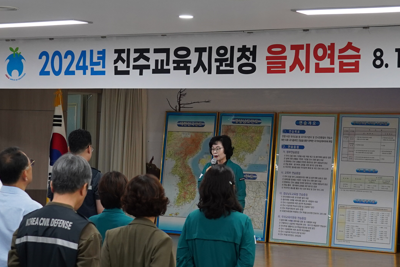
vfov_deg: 15.8
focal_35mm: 86
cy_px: 82
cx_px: 173
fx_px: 955
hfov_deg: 23.6
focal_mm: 30
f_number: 4
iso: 1250
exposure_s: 1/160
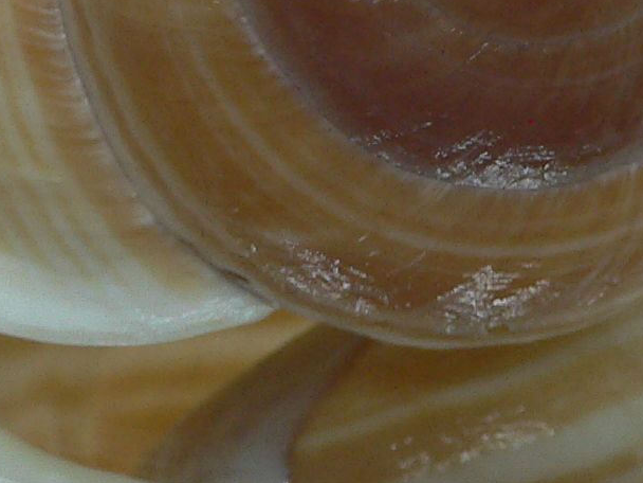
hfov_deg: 16.9
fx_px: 2155
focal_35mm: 116
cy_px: -36
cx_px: 411
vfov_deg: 12.6
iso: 100
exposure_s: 1/60
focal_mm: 4.6
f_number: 2.8
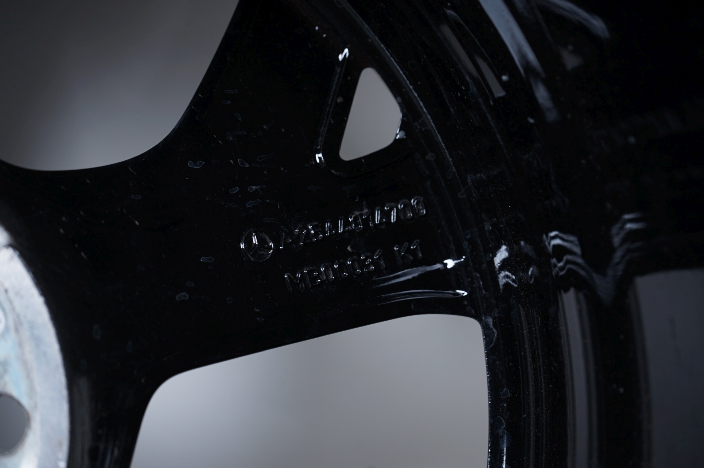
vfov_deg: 24.6
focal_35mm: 55
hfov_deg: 36.3
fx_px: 1075
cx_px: 352
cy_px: 234
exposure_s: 1/100
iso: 250
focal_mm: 55
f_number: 7.1
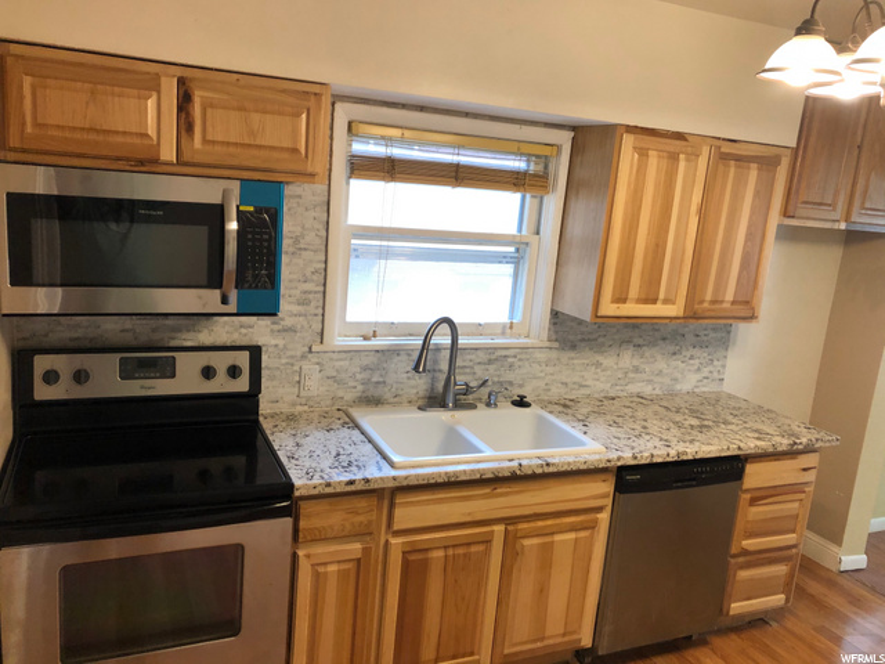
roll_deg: -4.4
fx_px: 716
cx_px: 442
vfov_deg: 49.7
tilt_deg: -15.2
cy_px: 332
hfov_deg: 63.4
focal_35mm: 28
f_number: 1.8
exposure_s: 1/30
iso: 40
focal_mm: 3.99
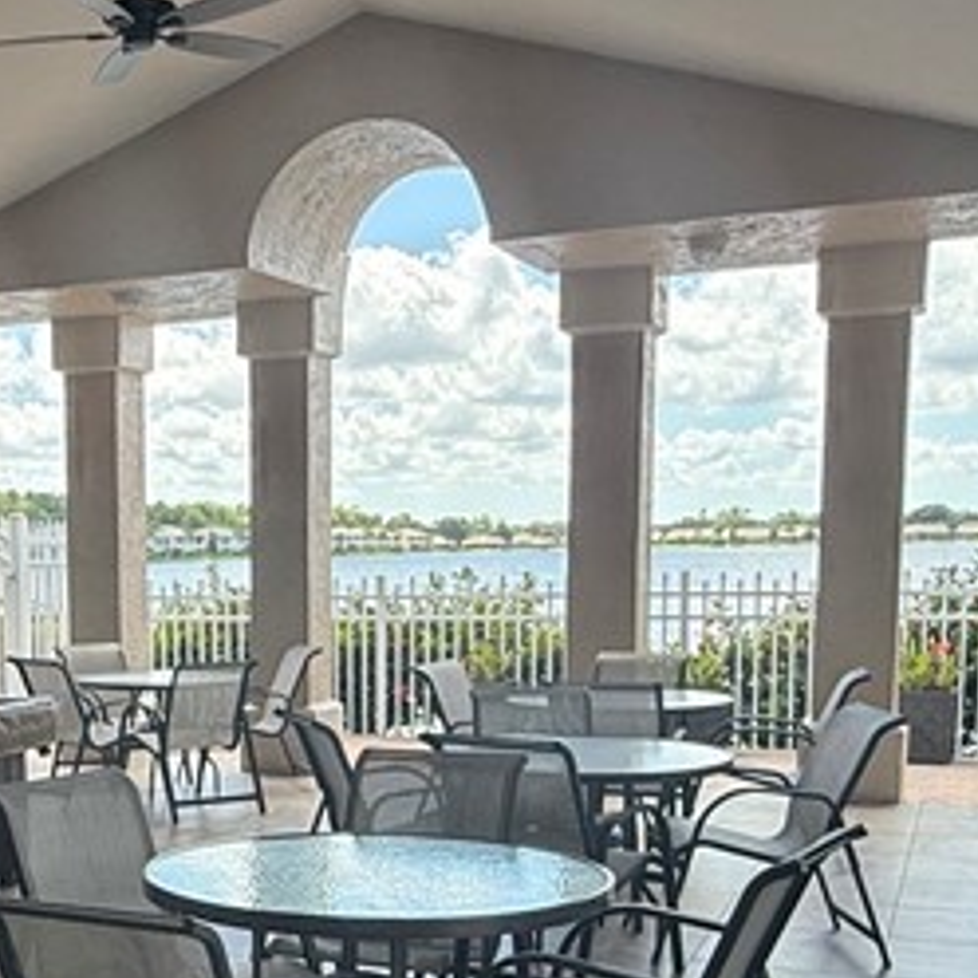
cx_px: 142
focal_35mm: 51
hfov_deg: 32.1
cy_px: 781
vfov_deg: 32.5
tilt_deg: -8.0
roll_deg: +0.6
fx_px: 1630
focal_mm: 2.22
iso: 50
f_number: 2.2
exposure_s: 1/451
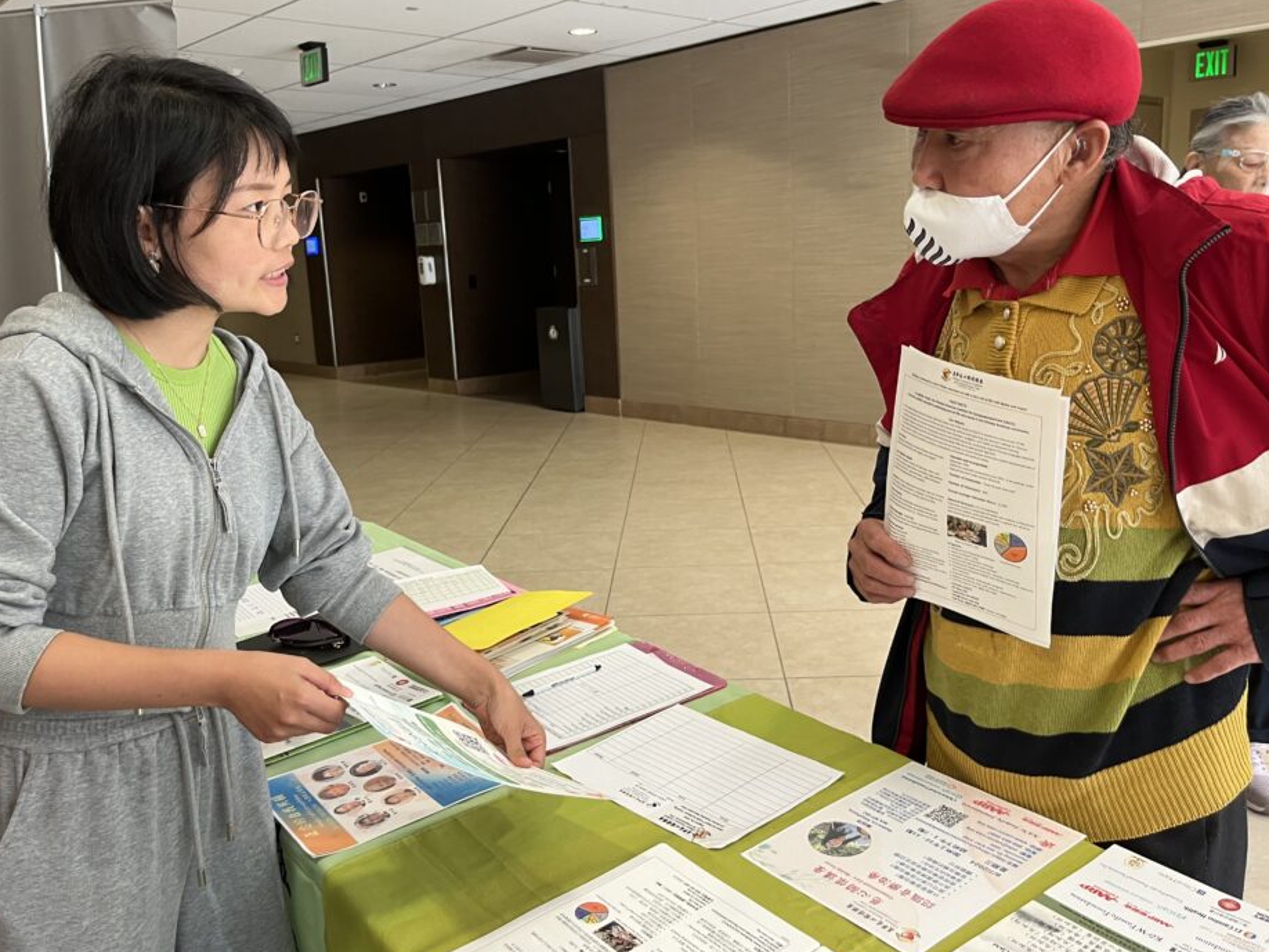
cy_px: 435
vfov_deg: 48.2
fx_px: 1063
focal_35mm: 29
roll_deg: +2.2
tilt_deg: -12.2
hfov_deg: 61.6
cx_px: 622
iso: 125
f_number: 1.6
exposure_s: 1/78
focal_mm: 5.1
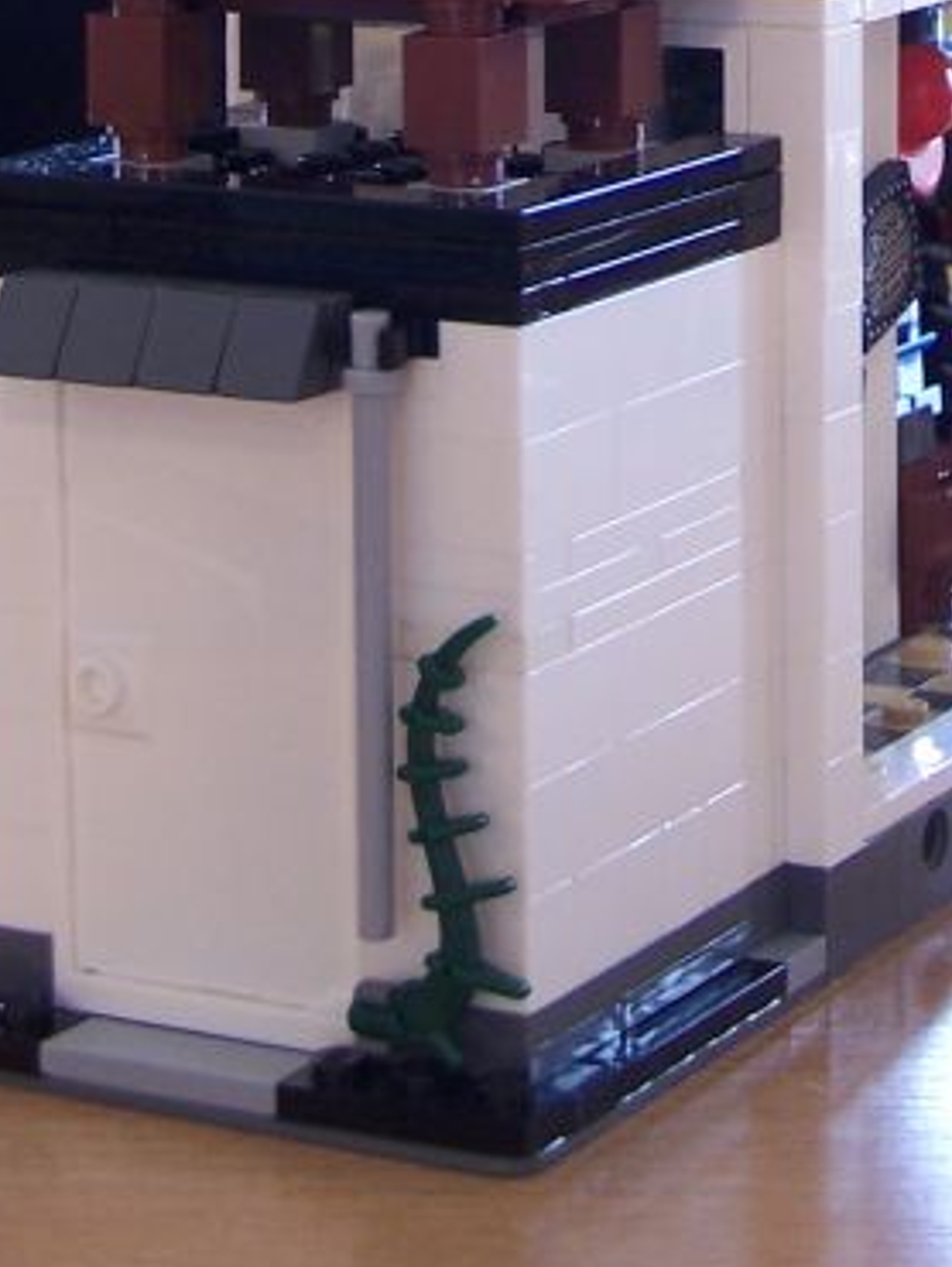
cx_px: 846
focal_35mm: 119
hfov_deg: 12.4
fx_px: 4359
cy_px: -449
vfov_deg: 15.6
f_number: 2.9
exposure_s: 1/6
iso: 80
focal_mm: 7.1
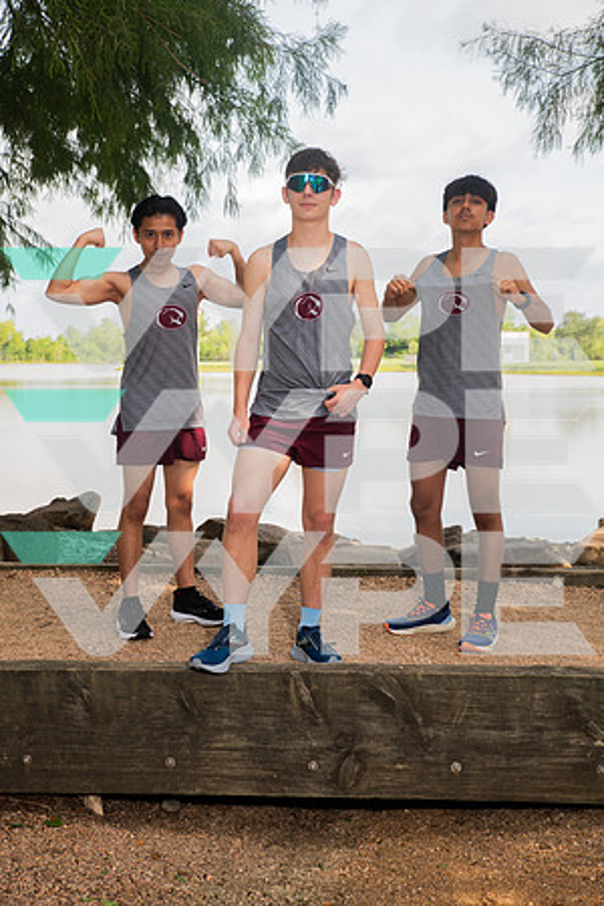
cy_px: 453
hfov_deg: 26.0
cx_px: 302
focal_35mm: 52
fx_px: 1309
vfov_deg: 38.2
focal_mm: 52
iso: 250
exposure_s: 1/250
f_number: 7.1
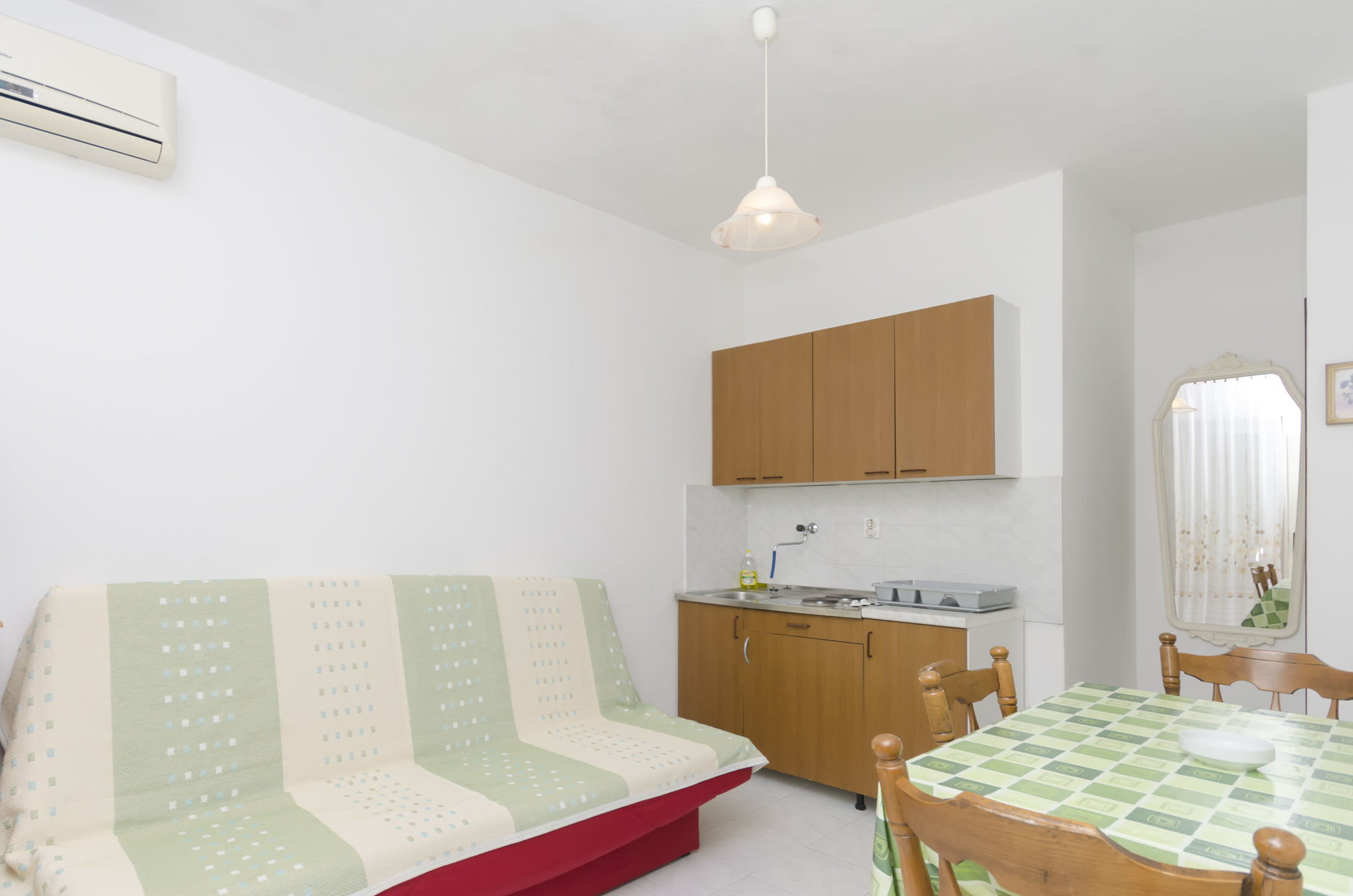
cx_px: 598
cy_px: 541
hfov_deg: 86.7
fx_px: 713
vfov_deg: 63.7
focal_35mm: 19
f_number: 6.3
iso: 400
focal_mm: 10
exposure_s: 1/160
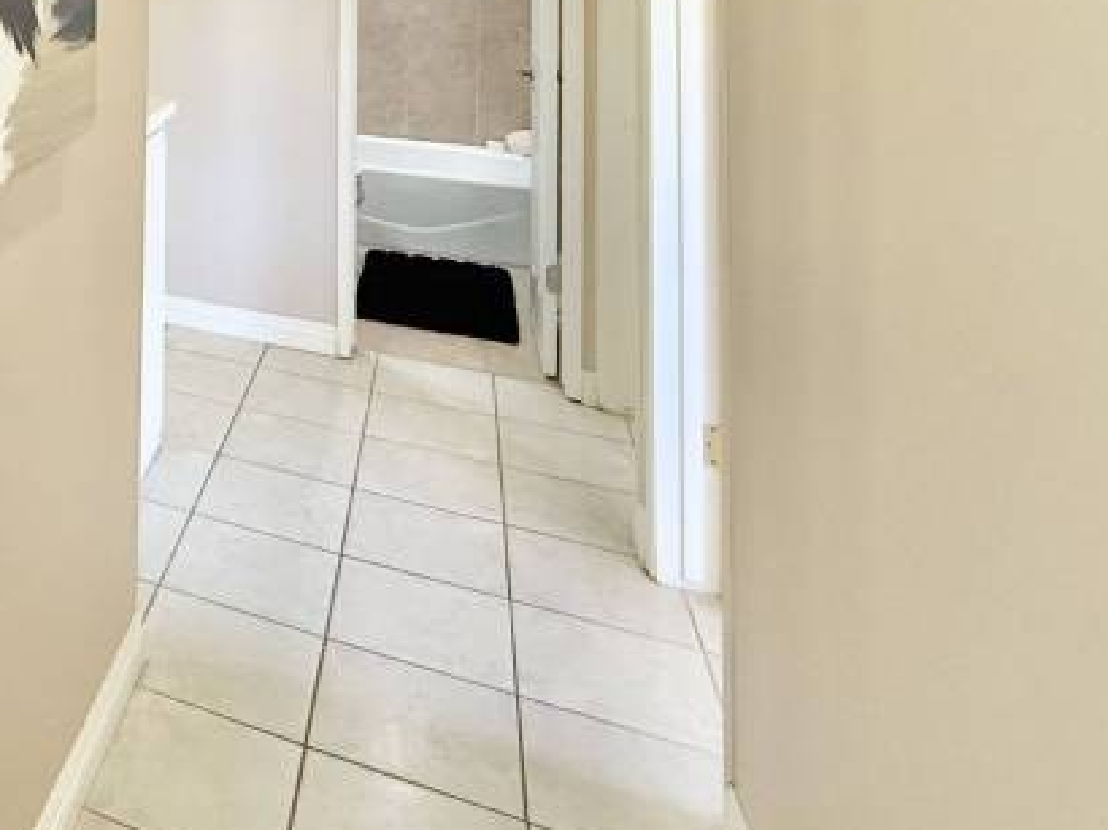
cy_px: -124
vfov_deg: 34.1
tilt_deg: +2.3
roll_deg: -0.8
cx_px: -132
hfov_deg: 41.2
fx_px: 1120
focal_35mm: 35
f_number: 2.2
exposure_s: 1/120
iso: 250
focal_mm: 2.22
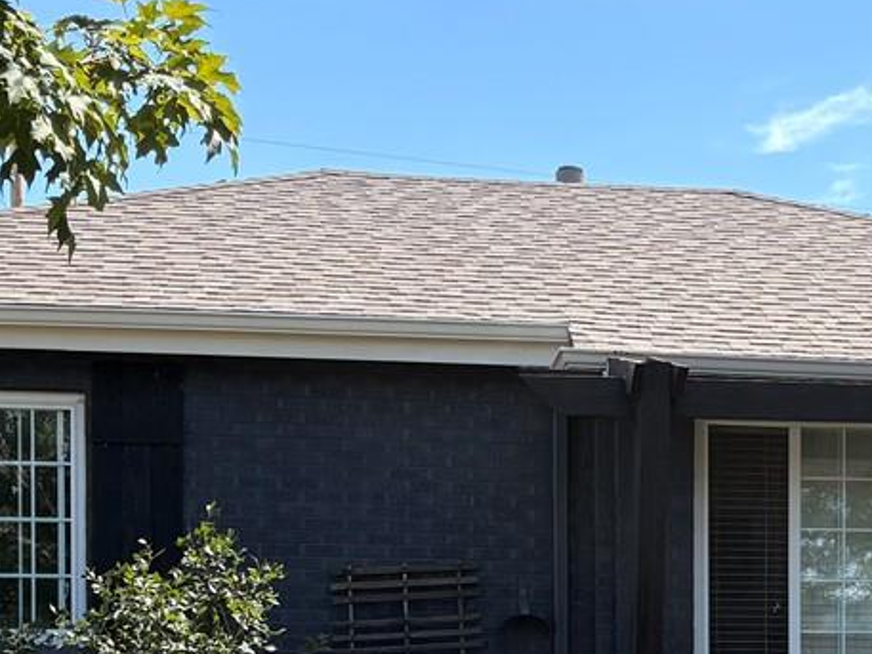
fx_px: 2293
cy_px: 757
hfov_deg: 21.1
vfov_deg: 15.7
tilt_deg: +0.0
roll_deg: +0.2
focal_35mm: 91
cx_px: 763
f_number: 1.6
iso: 50
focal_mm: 5.96
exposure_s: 1/1484
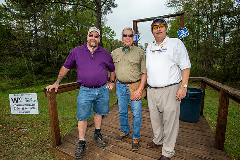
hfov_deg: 93.3
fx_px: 113
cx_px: 120
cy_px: 80
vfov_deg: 70.4
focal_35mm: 17
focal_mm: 17
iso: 400
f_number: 8
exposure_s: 1/640
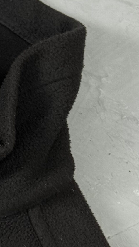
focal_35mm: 159
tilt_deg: -80.1
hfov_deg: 7.4
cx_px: -109
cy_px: 228
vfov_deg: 13.4
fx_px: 1041
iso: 320
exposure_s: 1/40
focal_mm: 6.76
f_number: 1.78
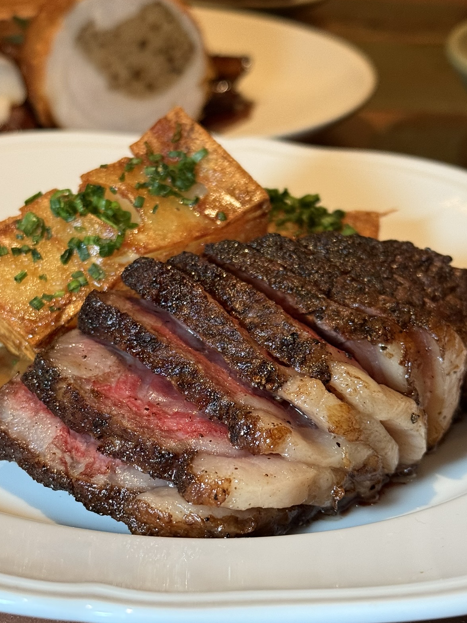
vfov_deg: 30.7
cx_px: 197
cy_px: 342
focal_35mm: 63
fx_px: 1133
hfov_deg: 23.3
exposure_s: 1/31
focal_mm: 6.76
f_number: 1.78
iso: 250
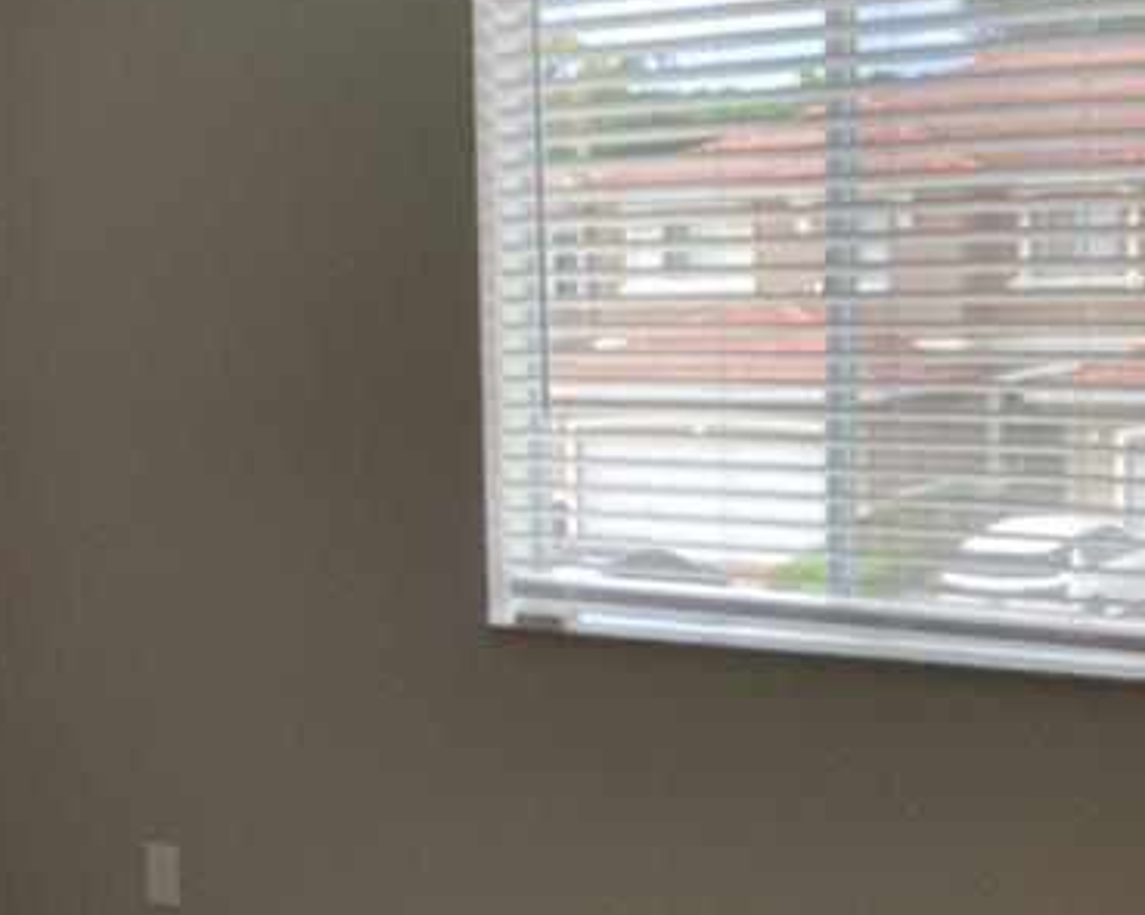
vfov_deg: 24.2
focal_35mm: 63
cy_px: 549
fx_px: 2134
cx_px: 478
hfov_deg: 30.0
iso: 50
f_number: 2.4
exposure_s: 1/120
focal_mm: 3.3
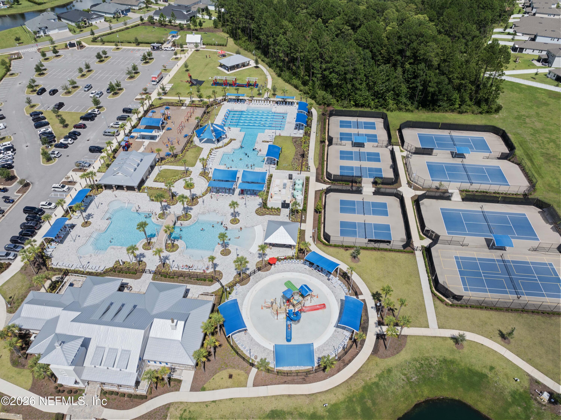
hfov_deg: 71.6
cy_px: 210
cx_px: 280
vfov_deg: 56.8
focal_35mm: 24
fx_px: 389
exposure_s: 1/1250
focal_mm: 12.29
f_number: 2.8
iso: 100
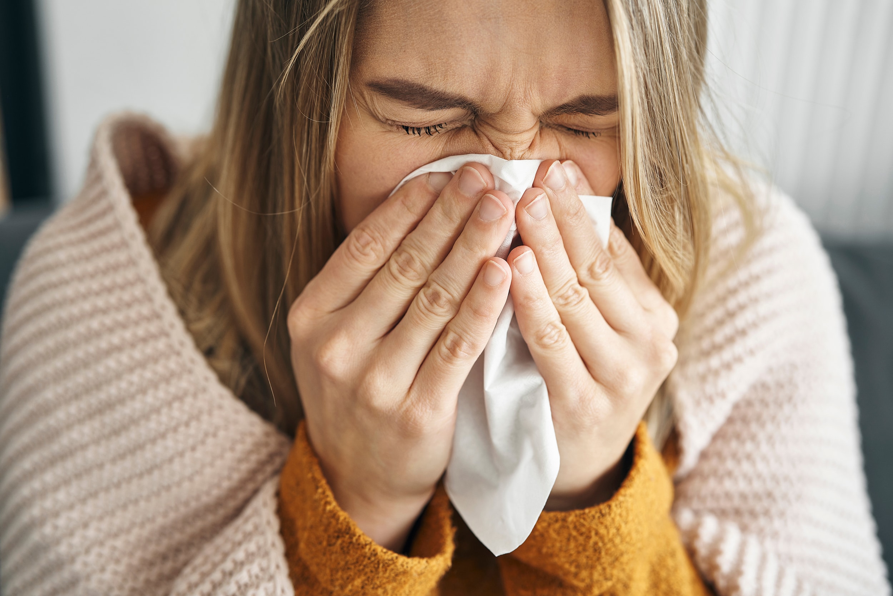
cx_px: 446
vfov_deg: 27.0
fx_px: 1240
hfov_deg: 39.6
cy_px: 298
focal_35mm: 50
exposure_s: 1/100
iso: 200
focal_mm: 50
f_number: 2.5
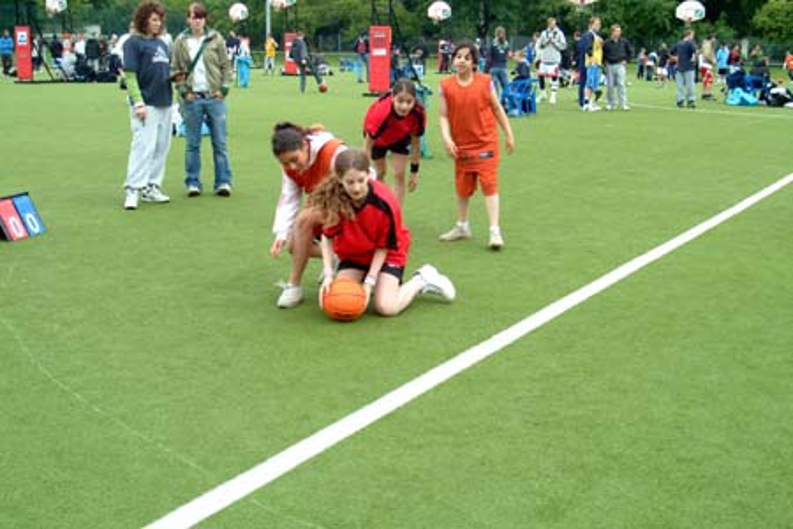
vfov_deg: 29.9
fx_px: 991
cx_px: 396
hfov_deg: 43.6
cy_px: 264
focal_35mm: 45
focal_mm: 30
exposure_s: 1/250
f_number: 8
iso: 400
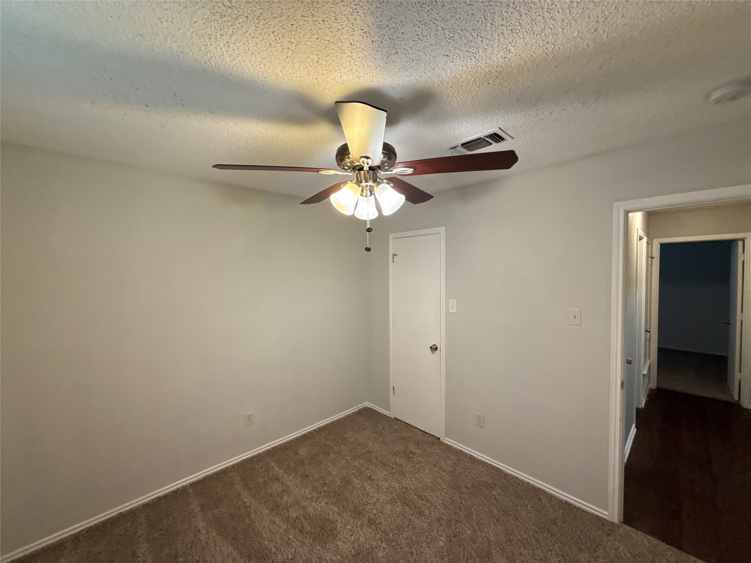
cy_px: 282
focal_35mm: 14
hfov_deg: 102.1
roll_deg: +1.3
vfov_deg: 85.7
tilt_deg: +3.2
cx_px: 376
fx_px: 304
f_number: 2.2
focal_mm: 2.22
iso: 200
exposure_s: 1/60
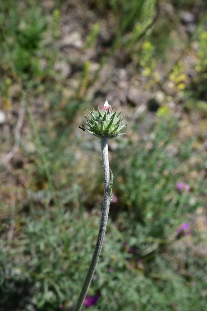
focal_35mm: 71
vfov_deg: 28.5
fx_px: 612
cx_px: 104
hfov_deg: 19.2
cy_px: 156
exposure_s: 1/125
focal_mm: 70
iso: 160
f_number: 16
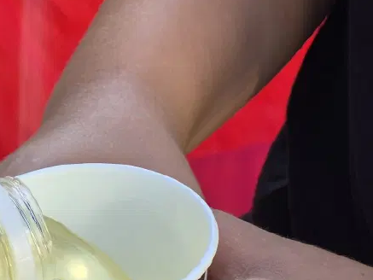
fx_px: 1584
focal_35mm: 147
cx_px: -20
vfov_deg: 10.1
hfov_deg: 13.2
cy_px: 227
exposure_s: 1/162
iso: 32
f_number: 2.4
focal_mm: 7
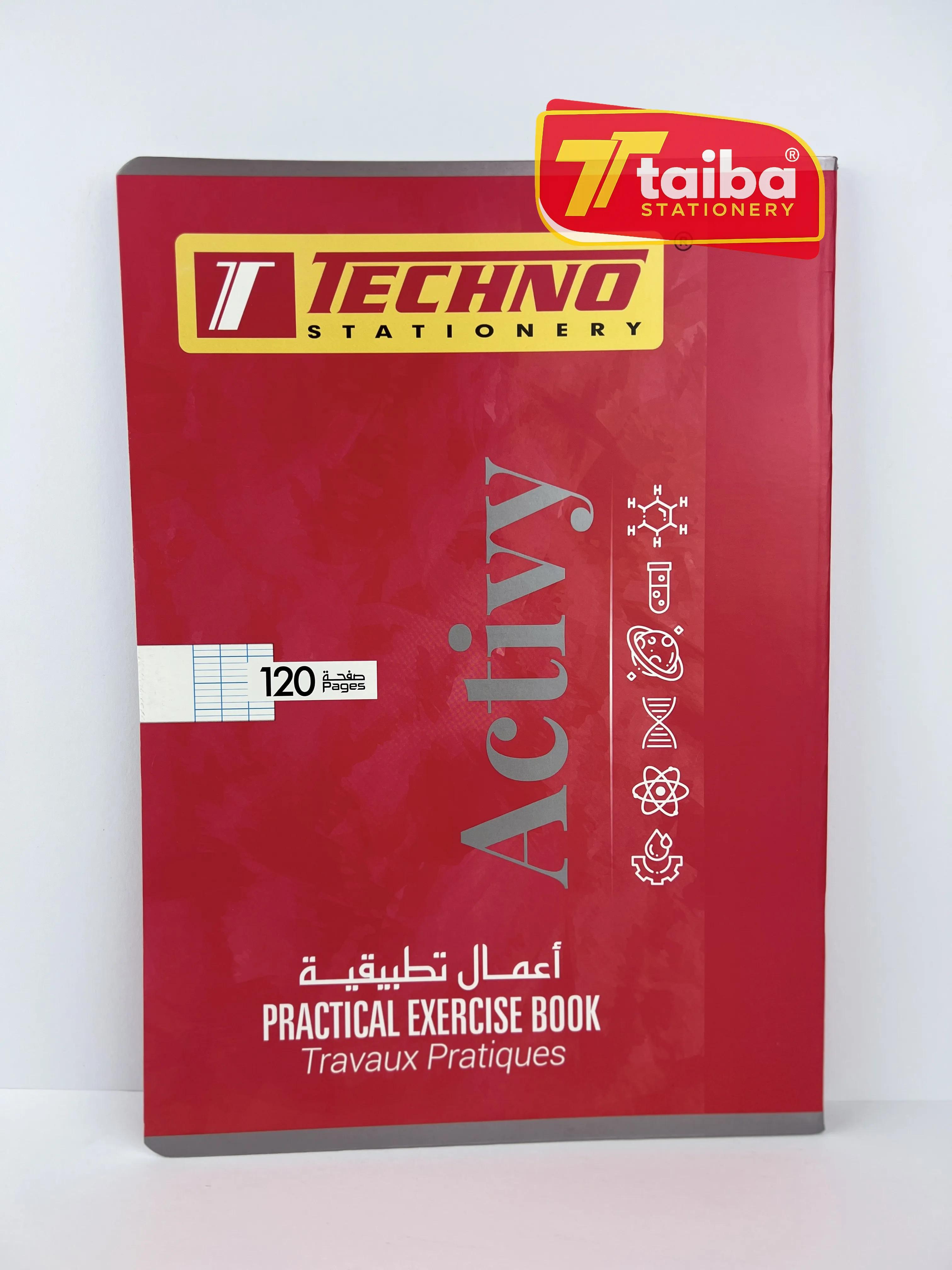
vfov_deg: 67.3
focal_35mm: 26
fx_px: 953
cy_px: 635
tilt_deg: -6.4
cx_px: 476
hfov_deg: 53.1
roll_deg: -0.1
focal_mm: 5.7
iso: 50
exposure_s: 1/1058
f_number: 1.5
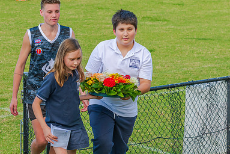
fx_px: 991
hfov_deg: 13.2
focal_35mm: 155
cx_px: 40
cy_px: 82
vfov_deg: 8.9
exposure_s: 1/400
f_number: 7.1
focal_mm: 82
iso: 400
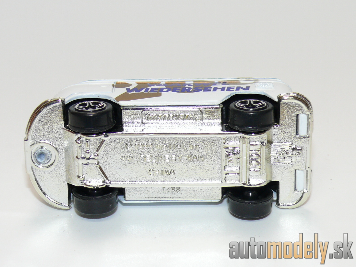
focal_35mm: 102
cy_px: 134
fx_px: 1049
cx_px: 178
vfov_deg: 14.5
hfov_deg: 19.3
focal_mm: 13.4
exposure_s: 1/30
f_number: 4
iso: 100
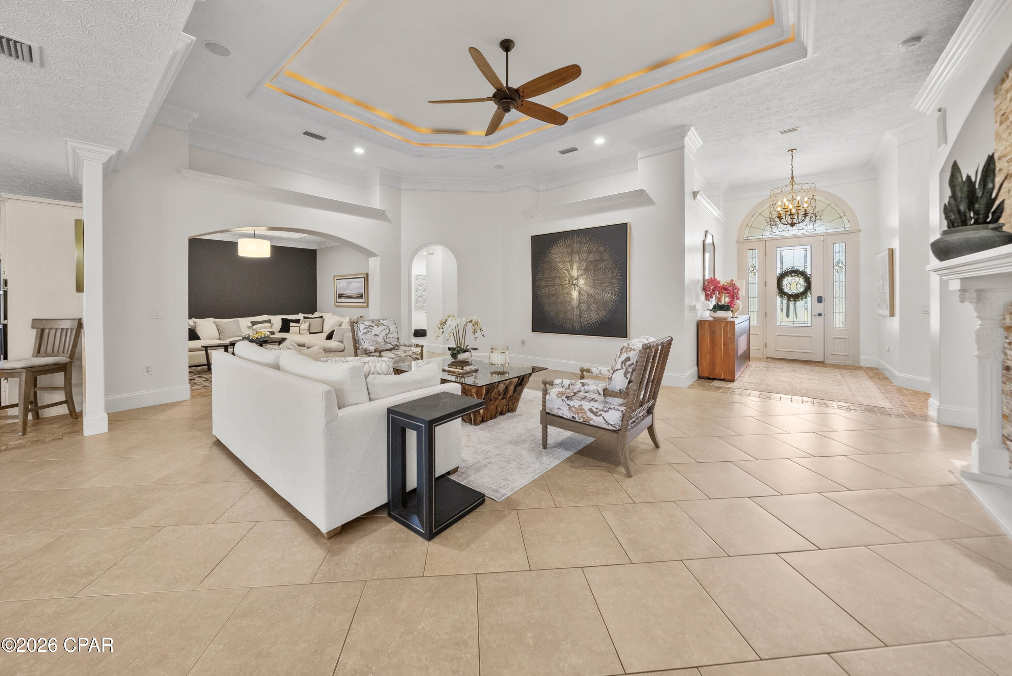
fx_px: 337
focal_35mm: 12
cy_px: 338
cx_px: 506
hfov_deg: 112.6
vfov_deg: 90.1
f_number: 7.1
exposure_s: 1/15
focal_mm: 12
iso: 1000
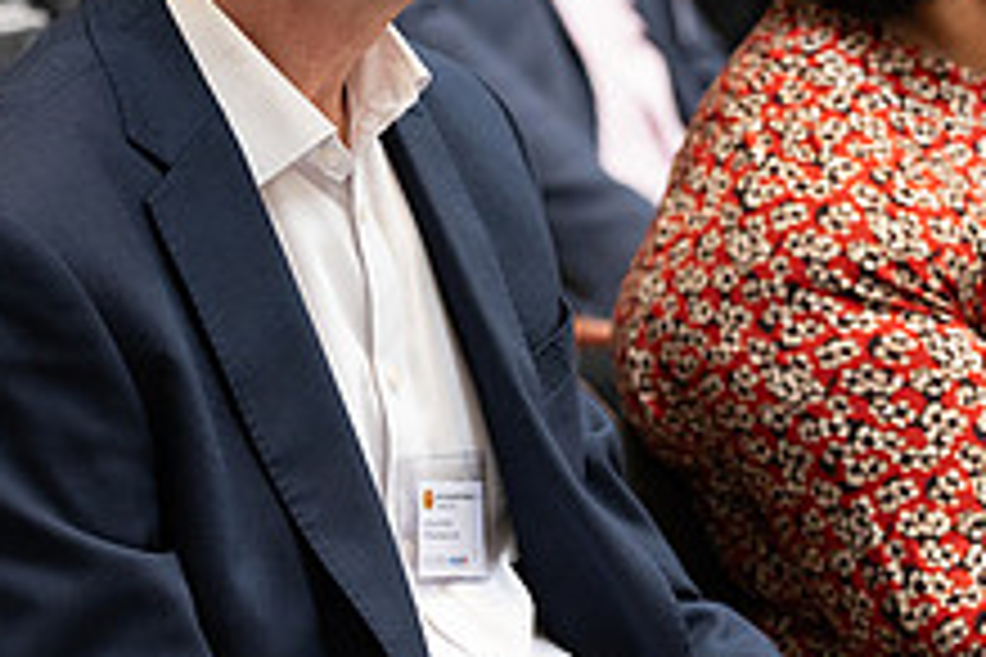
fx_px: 7257
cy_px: 155
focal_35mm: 265
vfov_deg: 5.2
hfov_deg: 7.8
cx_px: 342
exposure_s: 1/500
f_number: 3.2
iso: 2500
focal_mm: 100
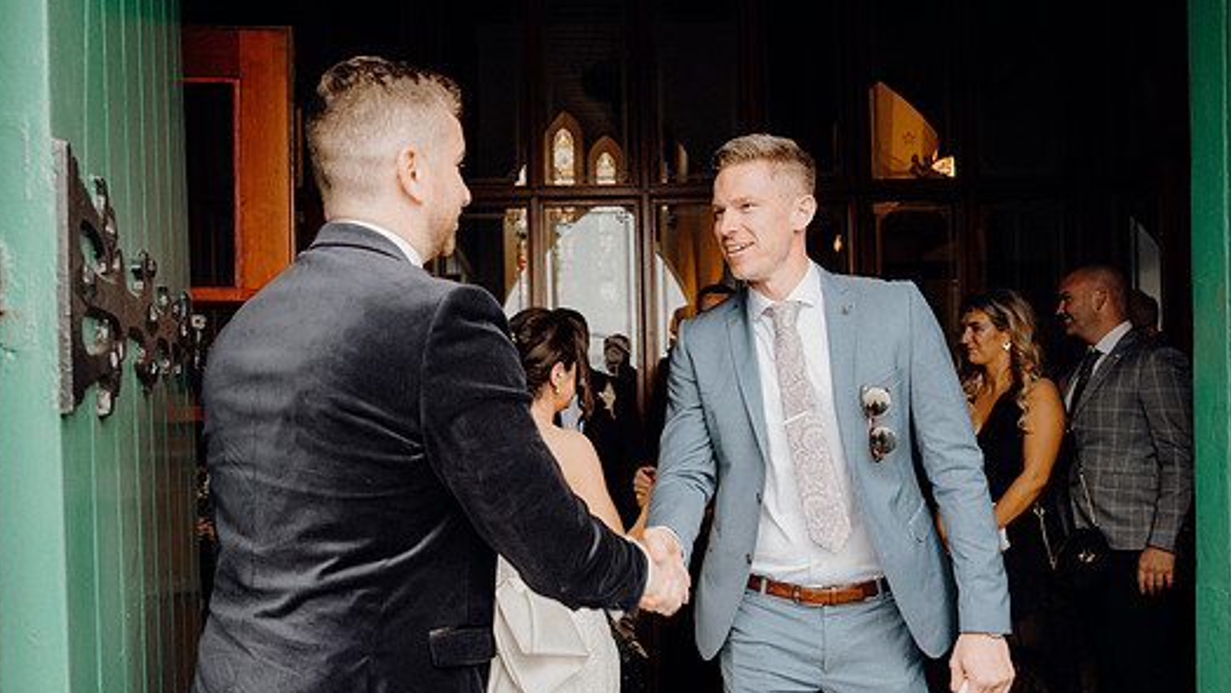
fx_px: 947
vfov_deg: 40.1
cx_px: 590
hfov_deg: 66.0
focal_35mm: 29
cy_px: 405
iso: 320
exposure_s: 1/200
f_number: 3.5
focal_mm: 25
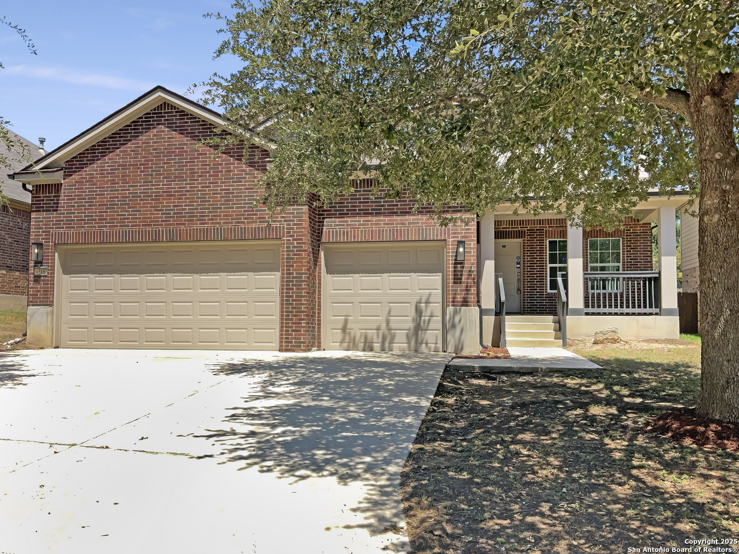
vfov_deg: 48.2
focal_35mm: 29
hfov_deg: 61.7
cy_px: 277
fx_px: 619
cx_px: 370
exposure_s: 1/1250
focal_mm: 3
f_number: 1.8
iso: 16
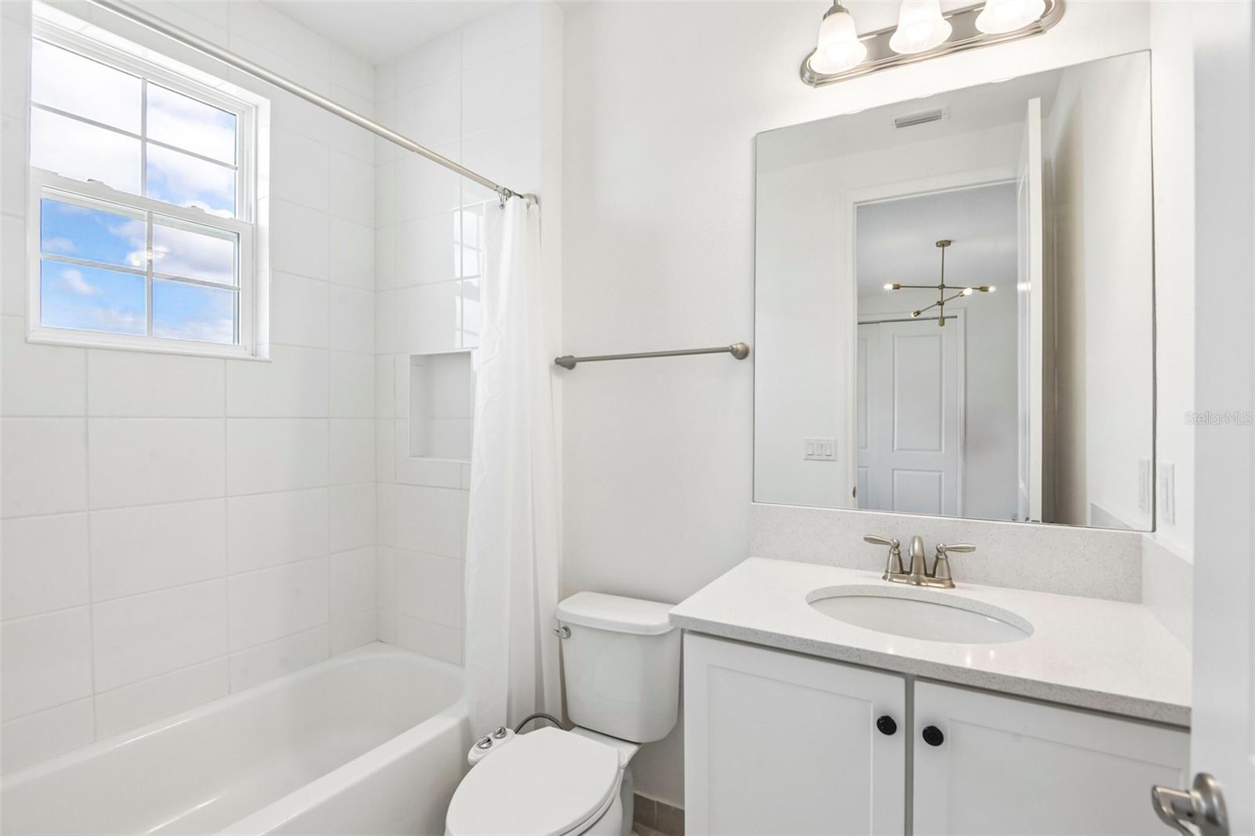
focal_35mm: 16
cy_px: 418
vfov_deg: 73.7
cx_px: 628
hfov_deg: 96.7
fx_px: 558
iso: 400
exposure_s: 1/125
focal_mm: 16
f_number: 8
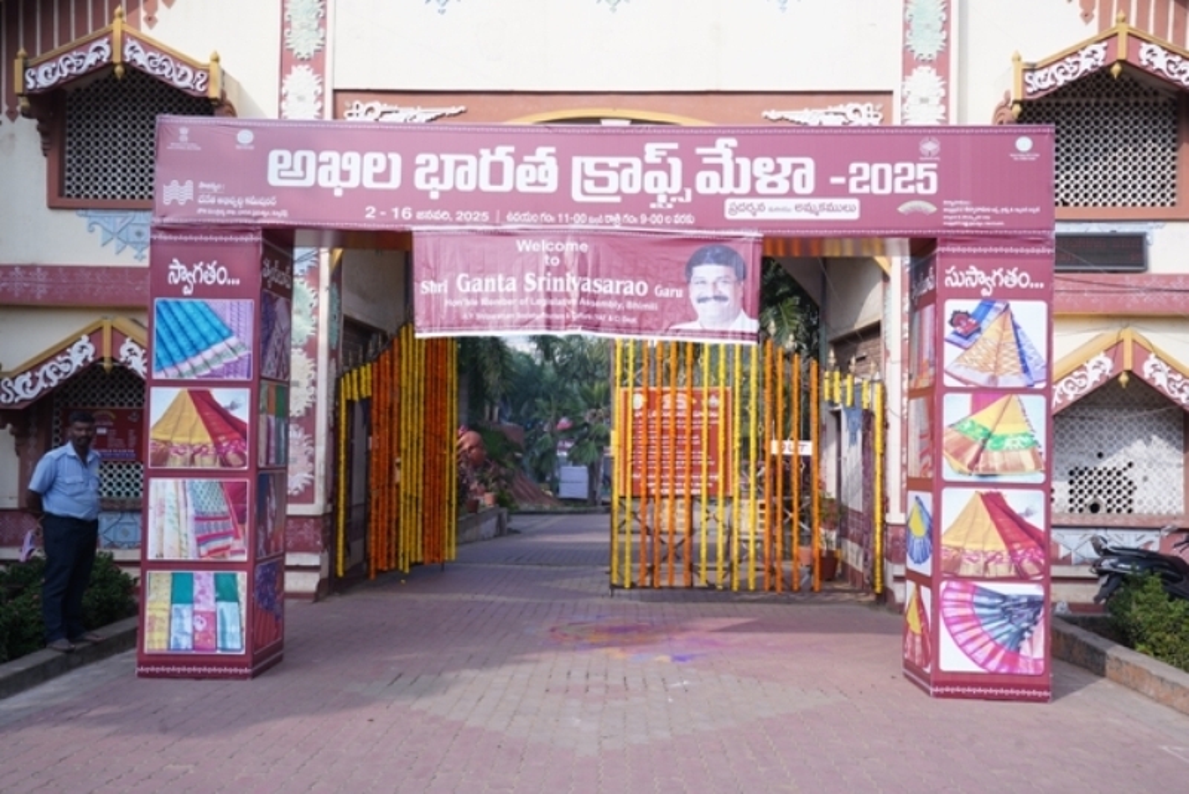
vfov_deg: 38.9
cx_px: 594
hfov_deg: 55.8
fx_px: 1123
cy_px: 397
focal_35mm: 34
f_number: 9
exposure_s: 1/250
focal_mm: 34
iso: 250
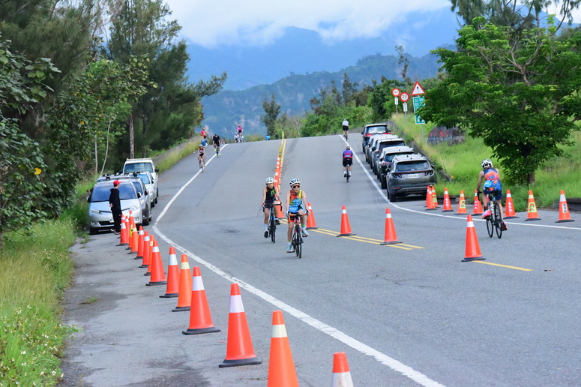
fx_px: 2194
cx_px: 289
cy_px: 192
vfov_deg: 10.1
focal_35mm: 136
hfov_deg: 15.1
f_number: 13
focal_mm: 135
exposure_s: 1/2500
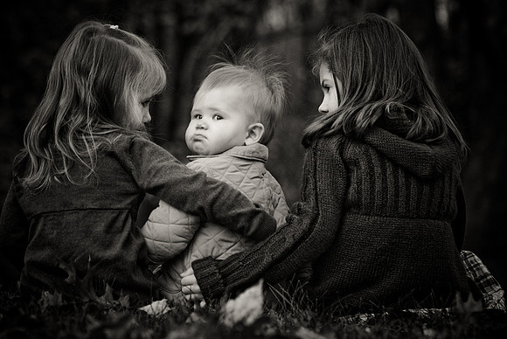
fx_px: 2115
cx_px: 254
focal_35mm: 150
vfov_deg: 9.2
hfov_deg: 13.7
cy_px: 170
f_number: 4
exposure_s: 1/125
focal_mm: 100
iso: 400
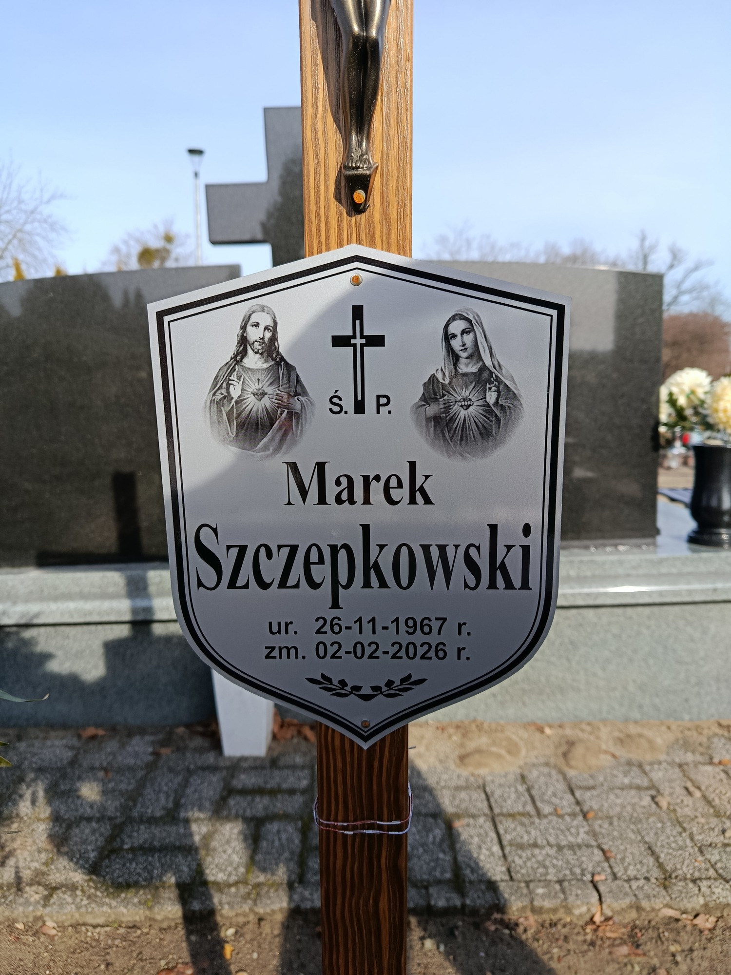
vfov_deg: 71.6
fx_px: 676
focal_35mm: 24
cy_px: 488
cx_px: 366
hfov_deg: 56.8
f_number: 1.7
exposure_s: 1/357
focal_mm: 5.24
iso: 50
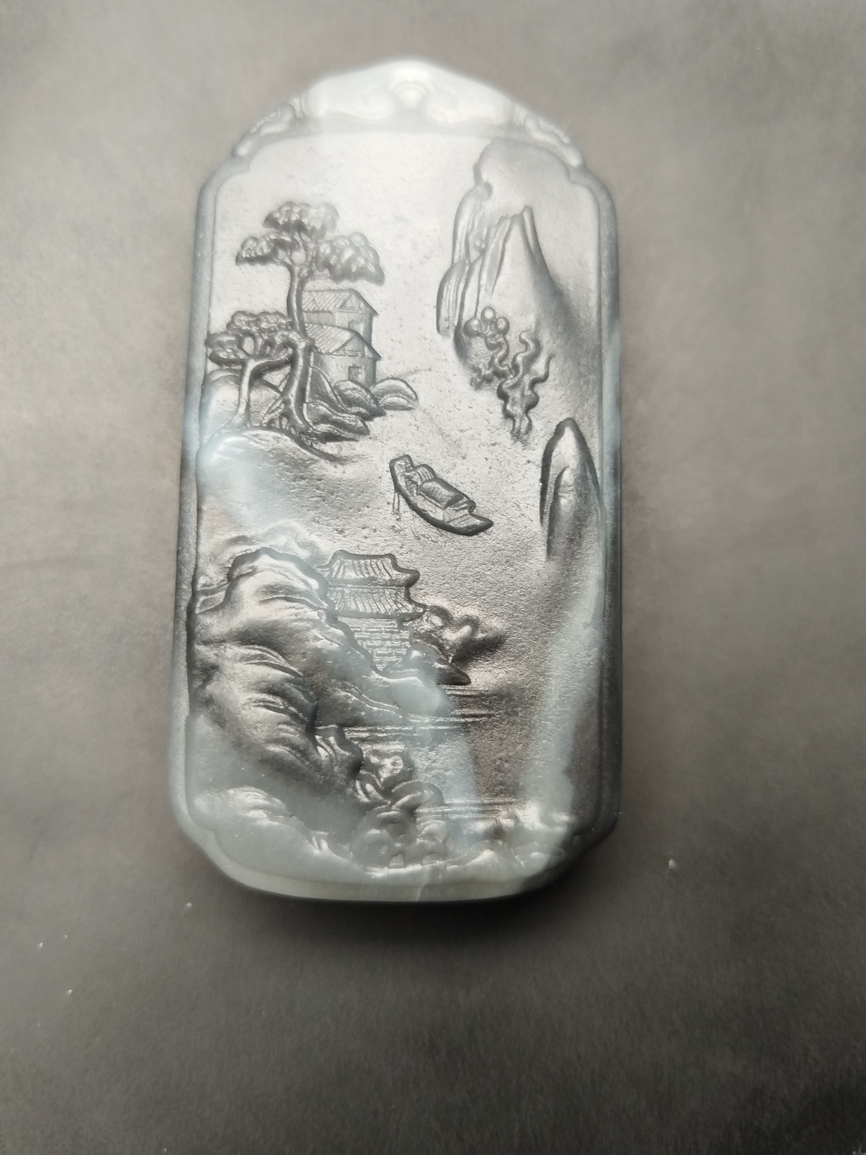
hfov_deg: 53.1
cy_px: 578
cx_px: 433
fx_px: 867
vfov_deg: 67.3
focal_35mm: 26
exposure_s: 1/100
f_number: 1.9
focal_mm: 4.95
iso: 188
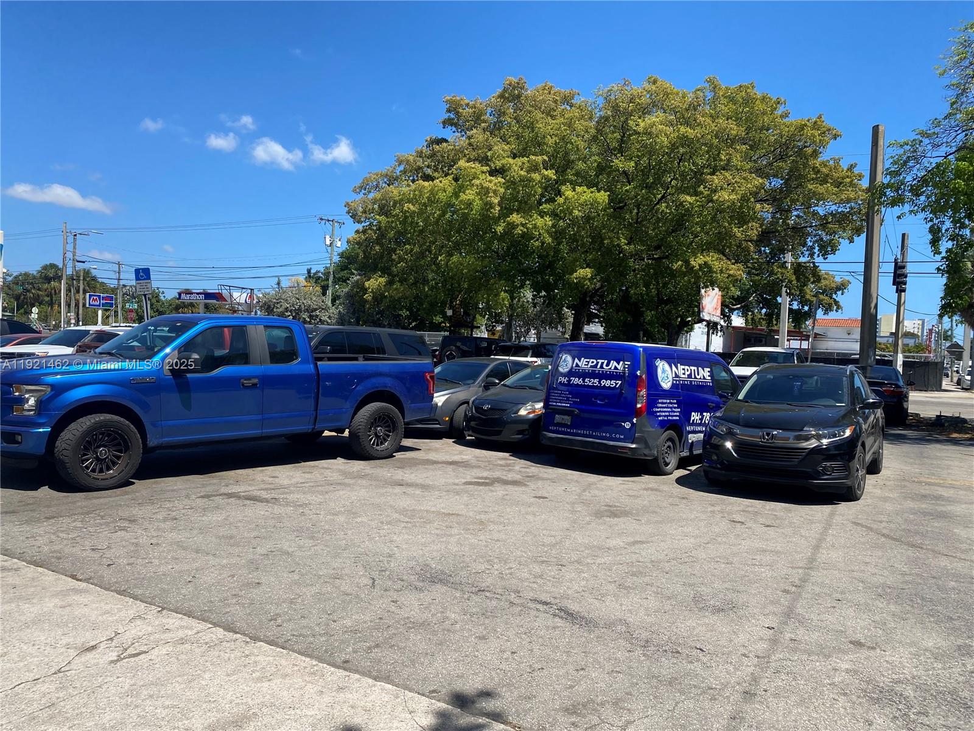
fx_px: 732
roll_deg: -3.4
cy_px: 366
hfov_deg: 67.3
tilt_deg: -3.4
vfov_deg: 53.1
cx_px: 487
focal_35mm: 26
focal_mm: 4.25
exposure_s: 1/2410
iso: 32
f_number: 1.8
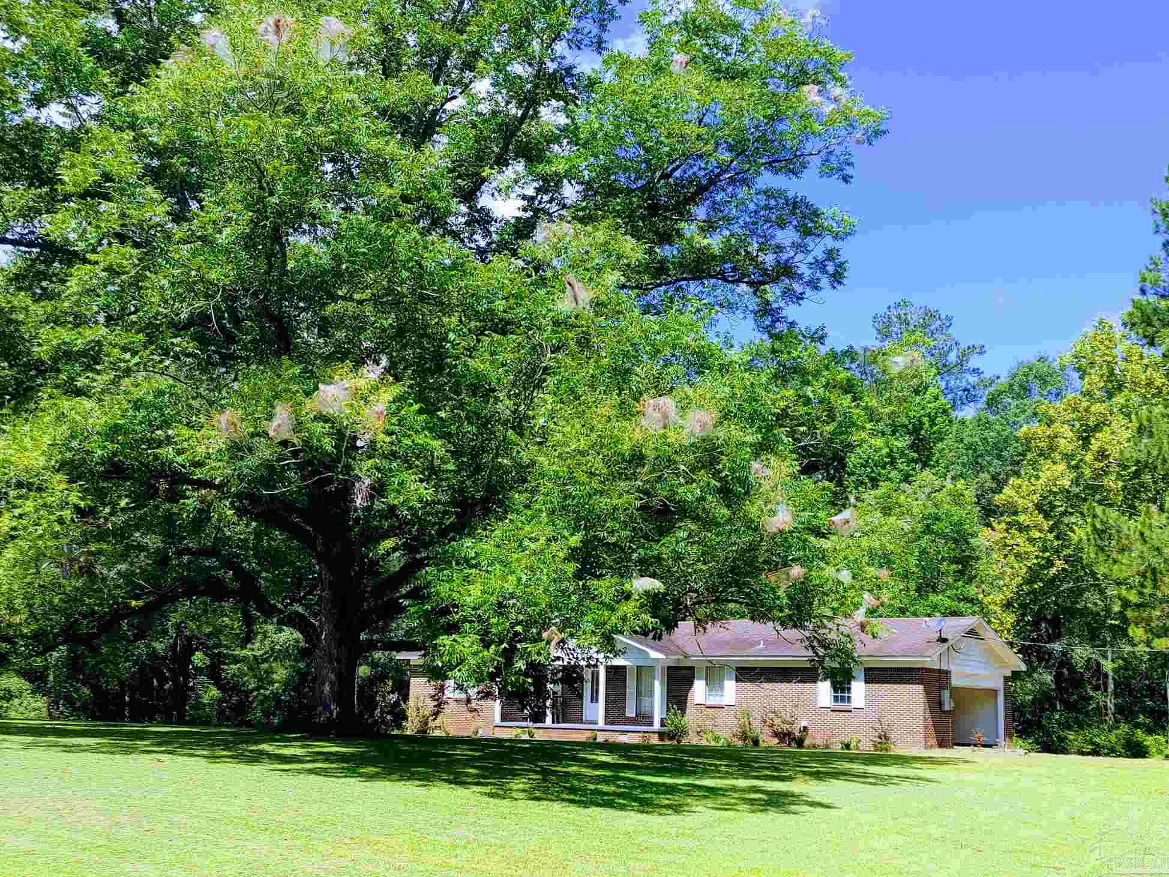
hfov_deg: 45.8
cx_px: 581
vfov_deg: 35.1
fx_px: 1385
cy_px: 432
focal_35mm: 41
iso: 50
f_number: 1.8
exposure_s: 1/1266
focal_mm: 5.58
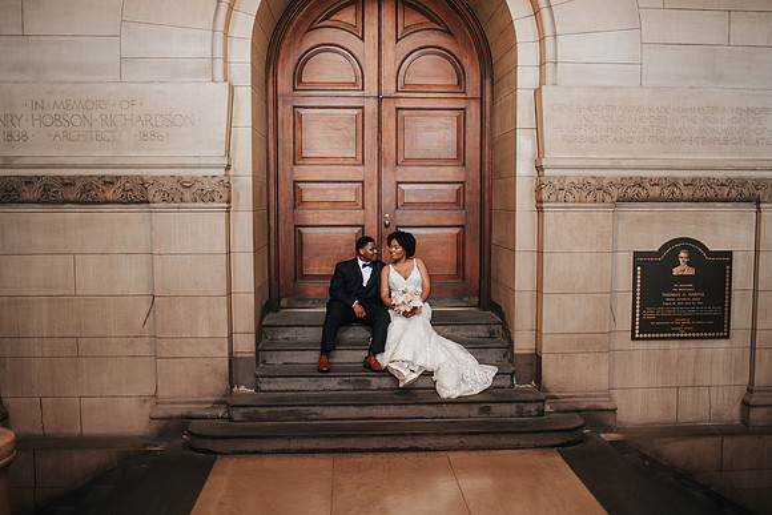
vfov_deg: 35.8
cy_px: 271
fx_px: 797
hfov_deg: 51.7
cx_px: 405
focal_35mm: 37
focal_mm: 35
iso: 1000
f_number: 2.2
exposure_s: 1/125
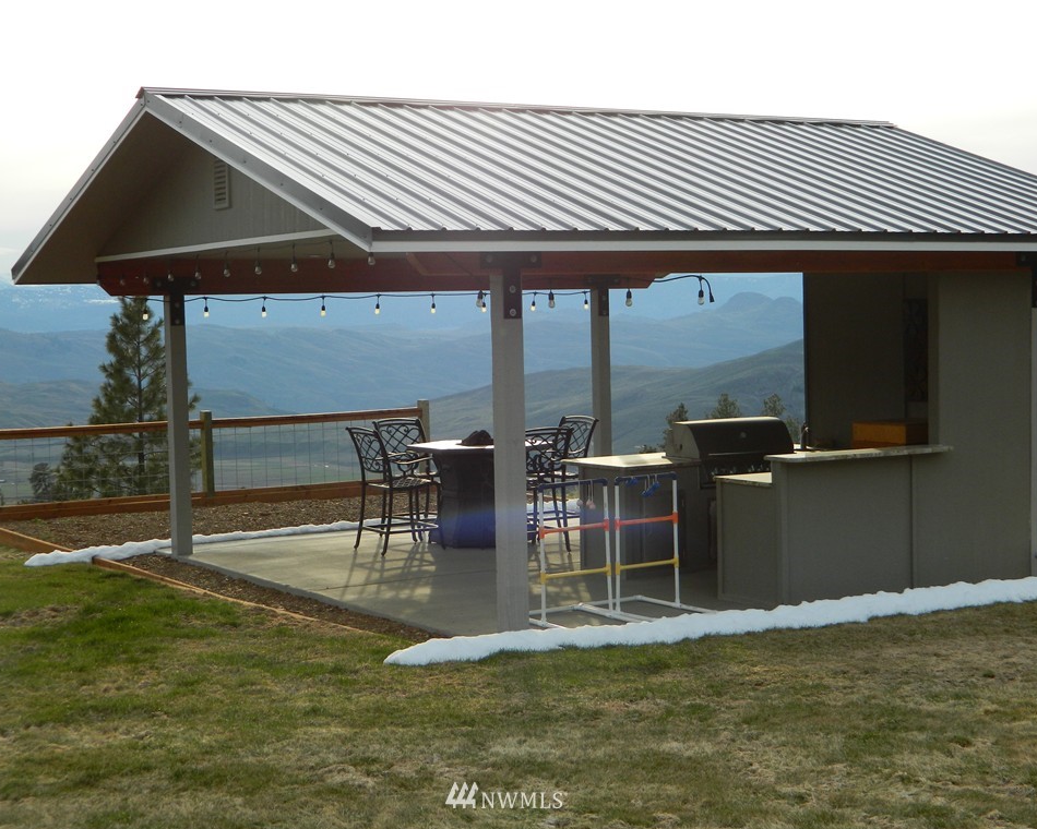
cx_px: 506
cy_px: 418
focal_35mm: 60
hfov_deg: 31.4
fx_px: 1841
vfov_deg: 25.4
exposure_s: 1/320
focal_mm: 10.2
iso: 80
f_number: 3.8
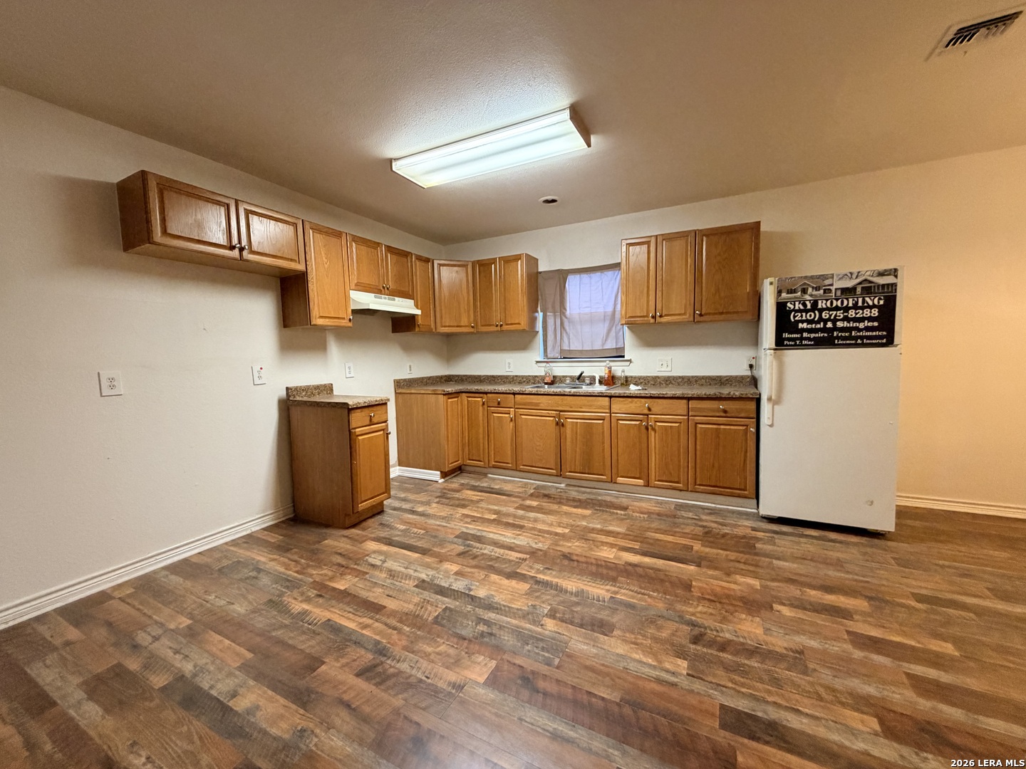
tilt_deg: -3.9
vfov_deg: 85.7
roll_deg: +2.5
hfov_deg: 102.1
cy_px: 384
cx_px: 513
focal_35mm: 14
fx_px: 415
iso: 320
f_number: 2.2
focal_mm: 2.22
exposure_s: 1/42
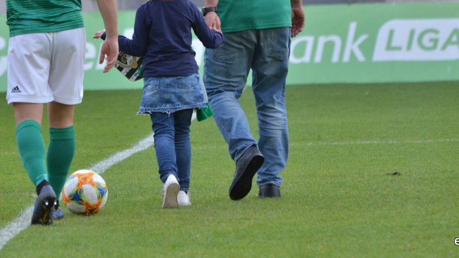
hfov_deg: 4.0
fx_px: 6645
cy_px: 32
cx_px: 159
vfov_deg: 2.2
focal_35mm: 546
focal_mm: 230
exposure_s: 1/1000
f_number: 5.3
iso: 2000
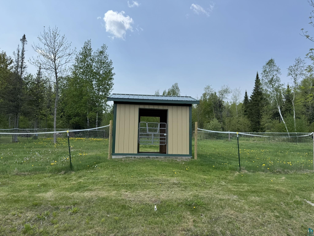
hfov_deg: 71.6
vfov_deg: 56.8
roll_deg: -1.6
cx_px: 157
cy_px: 118
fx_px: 218
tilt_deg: +7.2
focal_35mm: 24
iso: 80
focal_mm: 6.76
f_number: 1.78
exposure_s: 1/4950
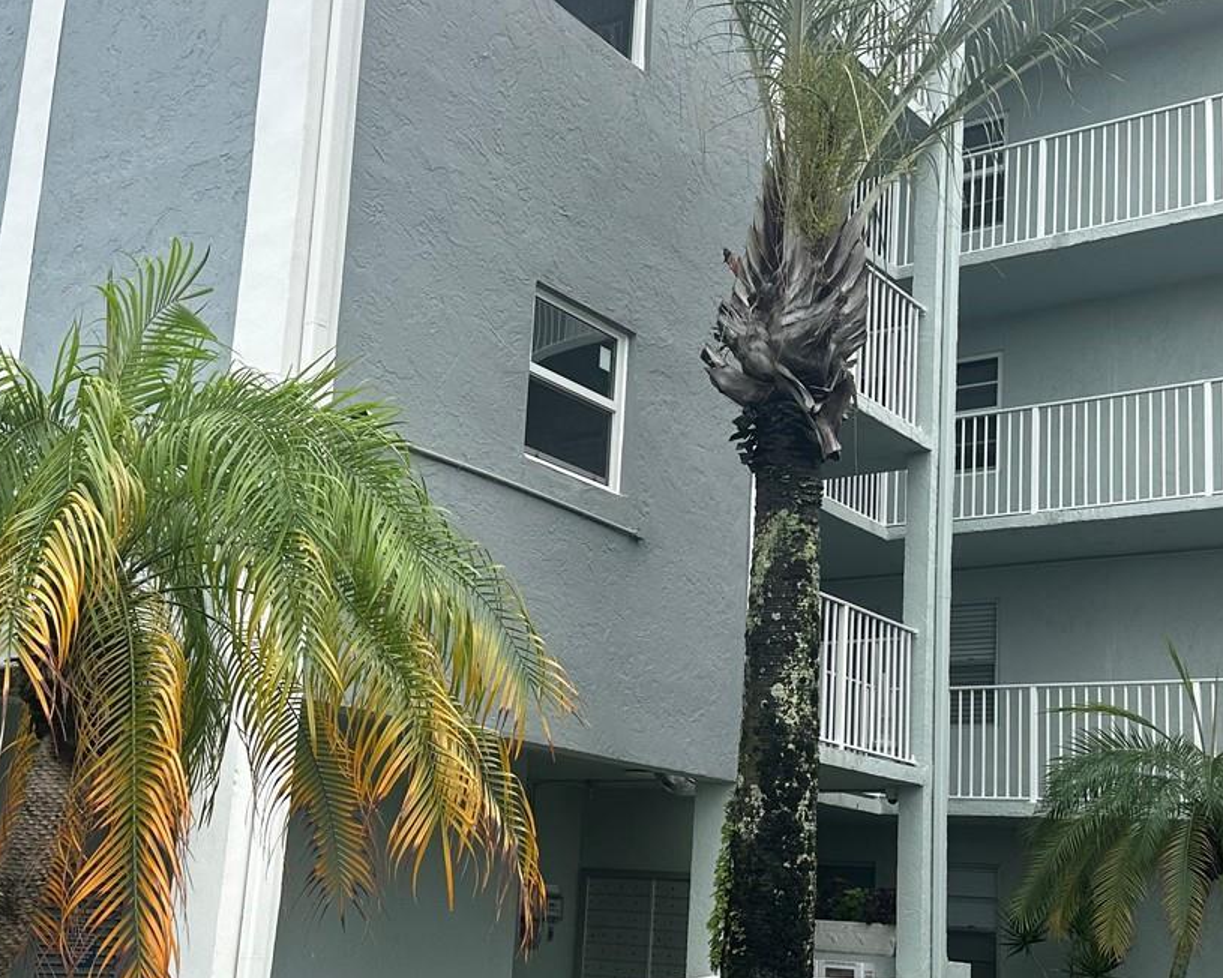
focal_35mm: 46
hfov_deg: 40.3
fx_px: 1665
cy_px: 597
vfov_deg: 32.6
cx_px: 626
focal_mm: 6.86
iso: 80
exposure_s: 1/1289
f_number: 1.78
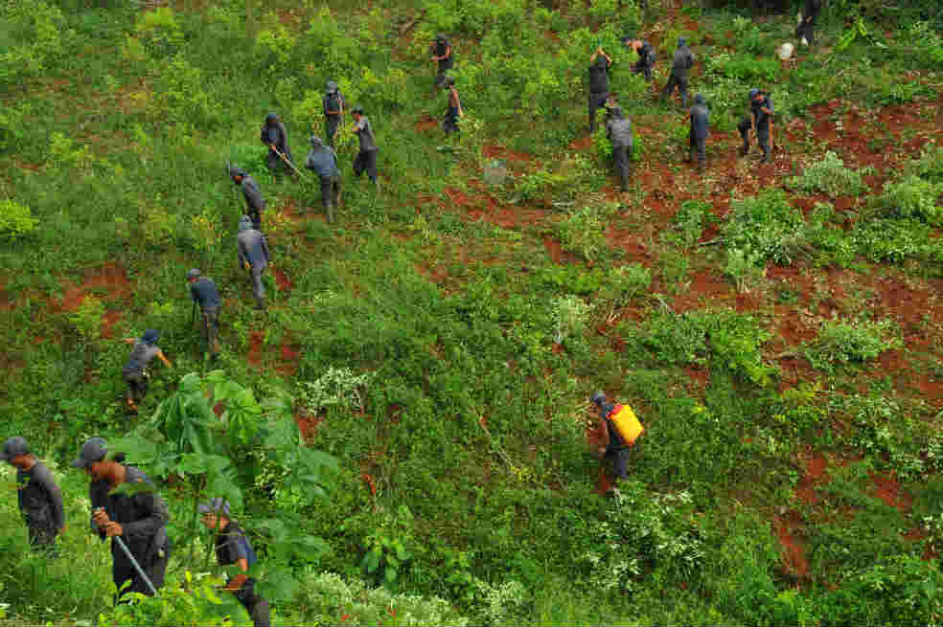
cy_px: 314
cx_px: 472
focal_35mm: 39
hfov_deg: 49.6
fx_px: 1021
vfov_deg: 34.2
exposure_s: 1/250
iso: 400
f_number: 5
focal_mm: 26
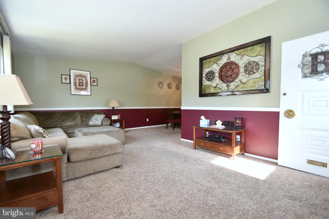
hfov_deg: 100.4
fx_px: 137
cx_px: 164
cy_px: 110
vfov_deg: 77.3
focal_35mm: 15
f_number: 4
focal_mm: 10
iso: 280
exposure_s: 1/60
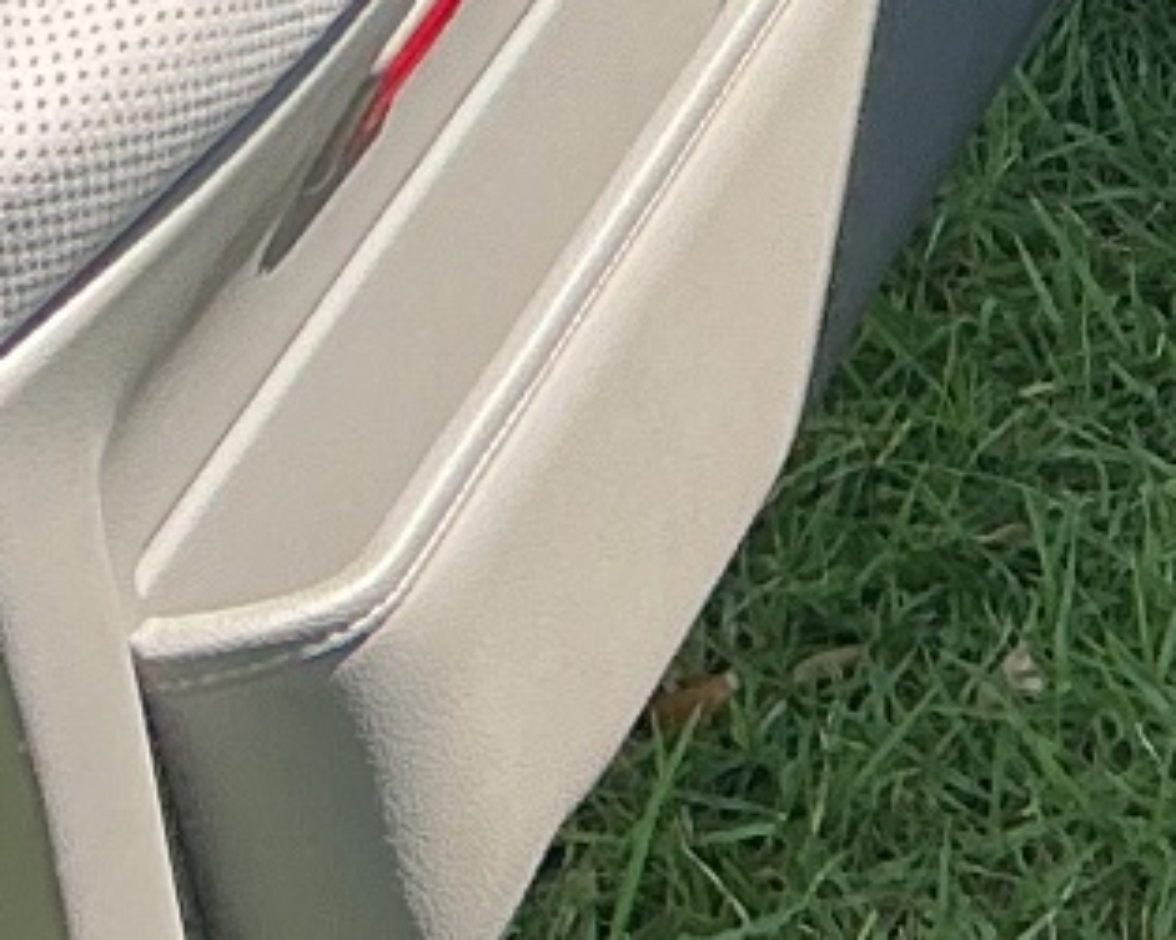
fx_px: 6019
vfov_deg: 8.0
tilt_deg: -19.7
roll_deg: +2.6
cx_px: 2079
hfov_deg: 10.5
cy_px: -1535
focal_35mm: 173
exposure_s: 1/314
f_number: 1.8
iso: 25
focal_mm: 3
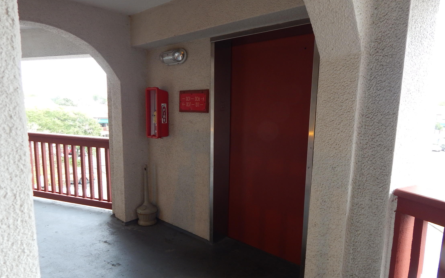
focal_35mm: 24
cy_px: 162
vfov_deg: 50.9
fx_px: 291
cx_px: 218
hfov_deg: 74.8
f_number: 3
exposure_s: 1/60
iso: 125
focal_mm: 4
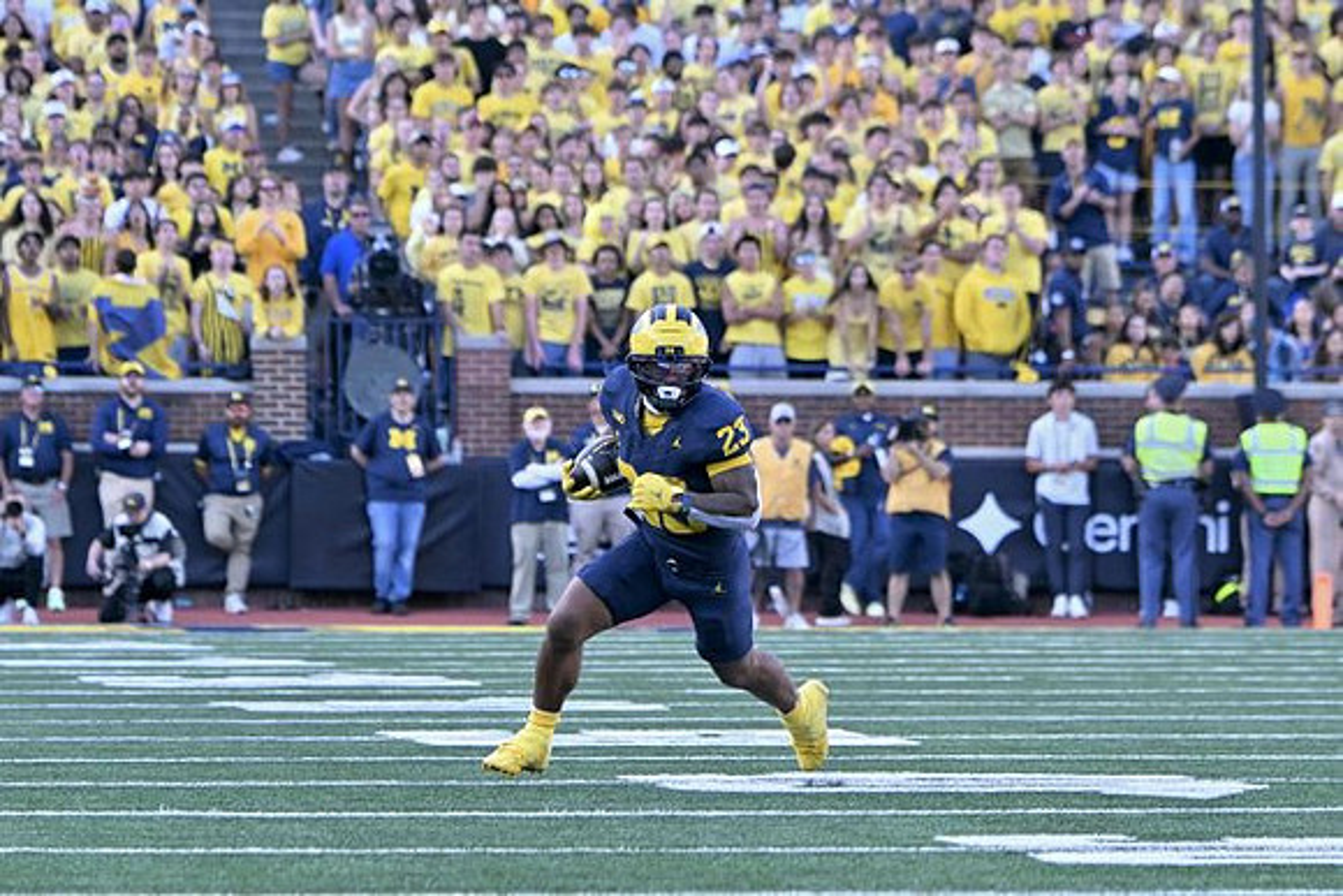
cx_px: 672
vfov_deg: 4.0
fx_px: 12873
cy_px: 448
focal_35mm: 345
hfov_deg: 6.0
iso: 2500
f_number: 5.3
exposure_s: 1/1250
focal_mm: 230
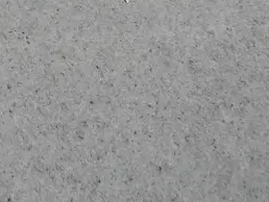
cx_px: -132
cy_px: -157
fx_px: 863
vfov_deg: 12.3
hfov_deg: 16.2
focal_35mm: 111
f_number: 3.5
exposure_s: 1/60
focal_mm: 14
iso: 400
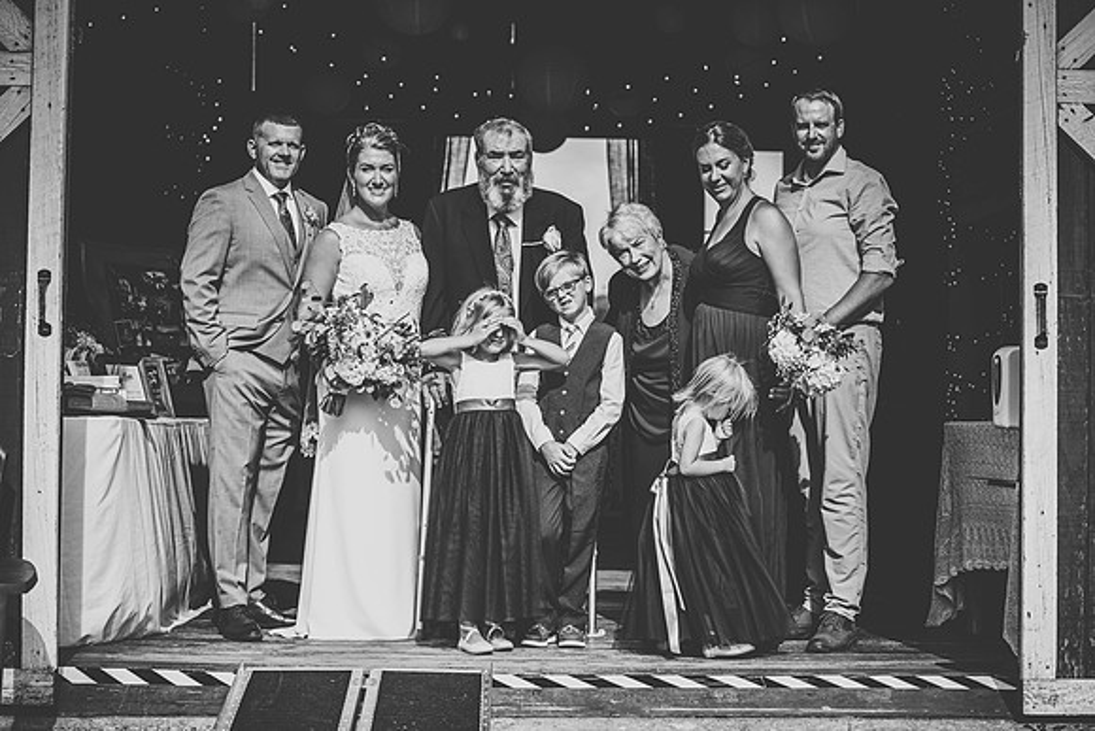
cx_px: 548
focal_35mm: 72
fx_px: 2189
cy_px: 366
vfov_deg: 19.0
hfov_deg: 28.1
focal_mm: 70
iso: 200
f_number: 2.8
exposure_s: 1/2500
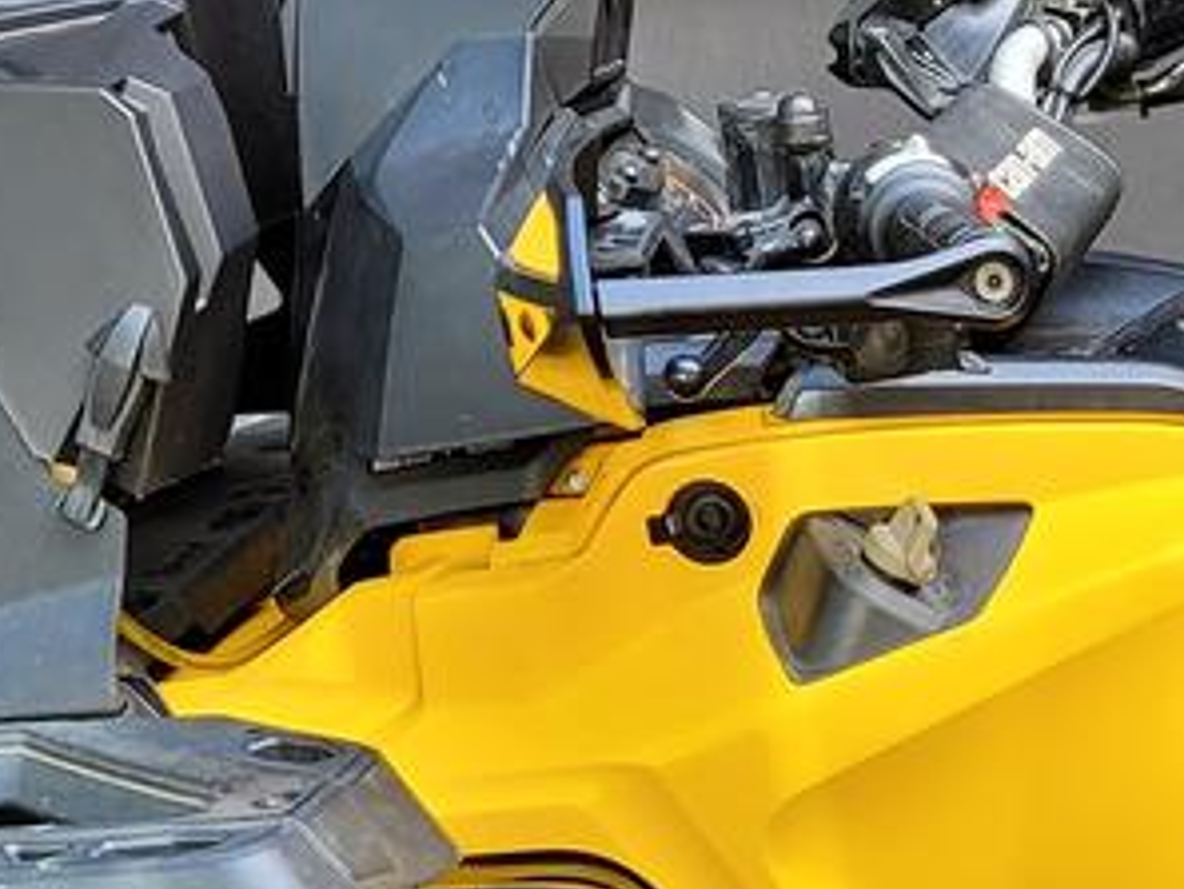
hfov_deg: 16.5
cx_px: 1567
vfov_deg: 12.7
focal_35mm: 112
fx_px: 3832
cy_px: 1272
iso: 64
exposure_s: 1/120
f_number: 1.8
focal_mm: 5.4
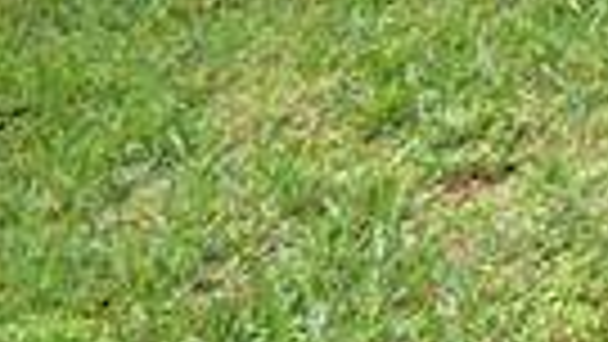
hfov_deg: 10.2
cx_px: 2009
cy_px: -846
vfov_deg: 8.0
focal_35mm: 119
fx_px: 1919
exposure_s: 1/1600
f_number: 4.5
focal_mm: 10
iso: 100
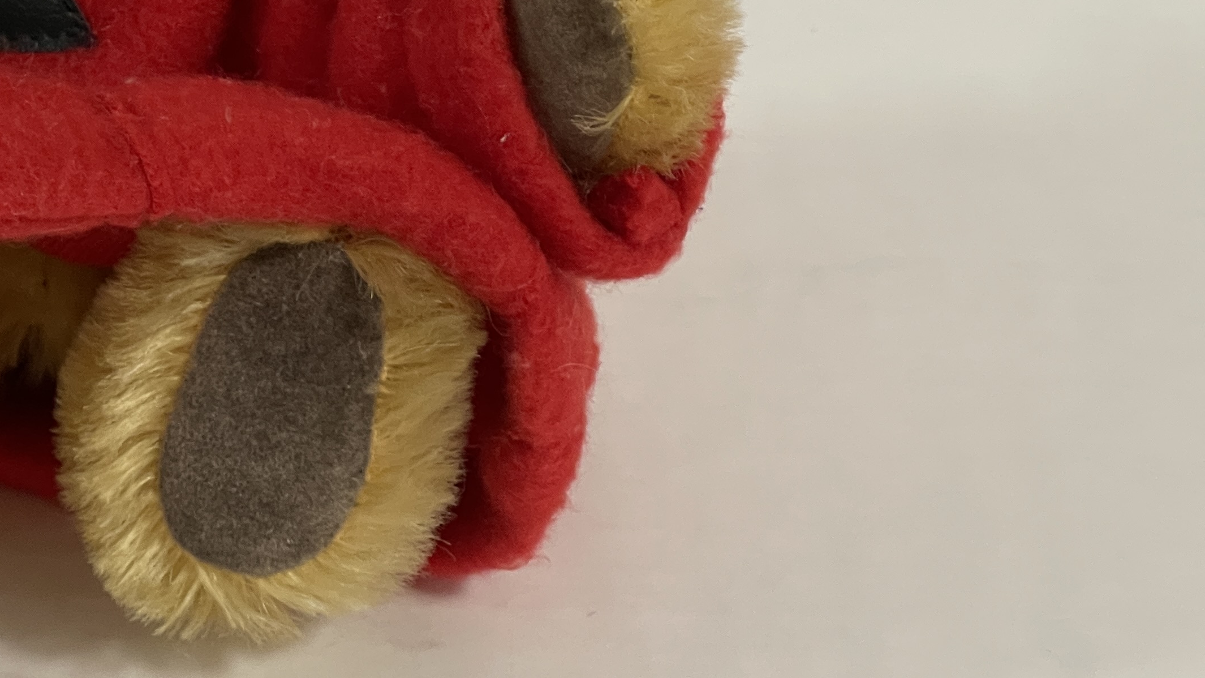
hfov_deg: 16.0
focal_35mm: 132
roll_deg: -0.6
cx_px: 105
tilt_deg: -31.2
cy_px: -54
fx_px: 4218
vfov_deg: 9.1
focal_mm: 7.5
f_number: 2.2
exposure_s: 1/50
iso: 200
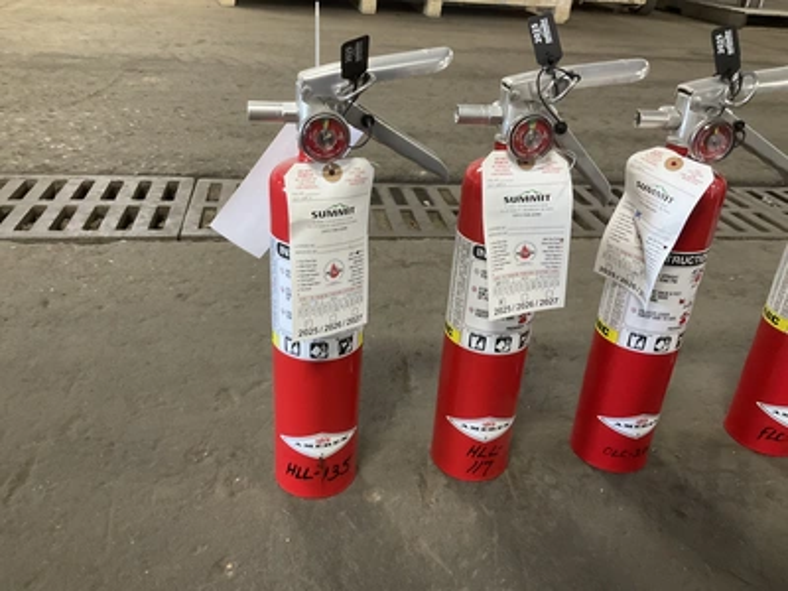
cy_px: 296
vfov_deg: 48.2
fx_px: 660
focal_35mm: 29
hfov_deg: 61.7
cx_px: 394
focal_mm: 3
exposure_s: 1/60
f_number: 1.8
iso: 200
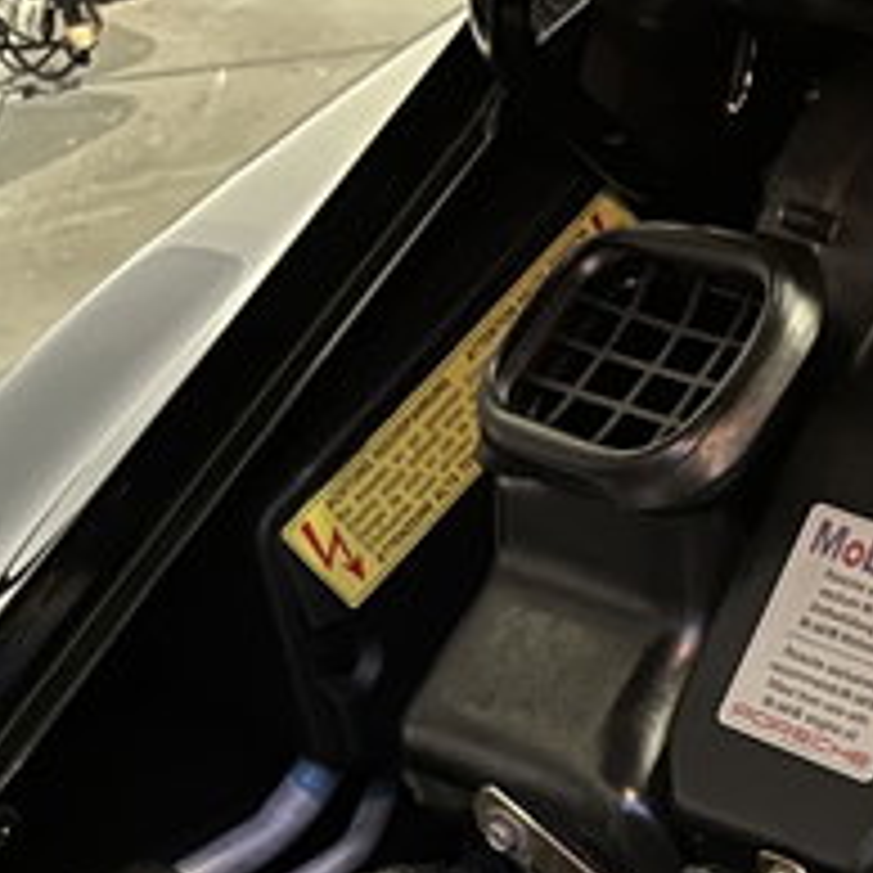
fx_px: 2596
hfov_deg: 16.4
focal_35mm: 91
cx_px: 1503
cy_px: 1256
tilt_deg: -45.1
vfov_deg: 17.4
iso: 500
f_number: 1.6
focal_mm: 5.1
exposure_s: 1/13
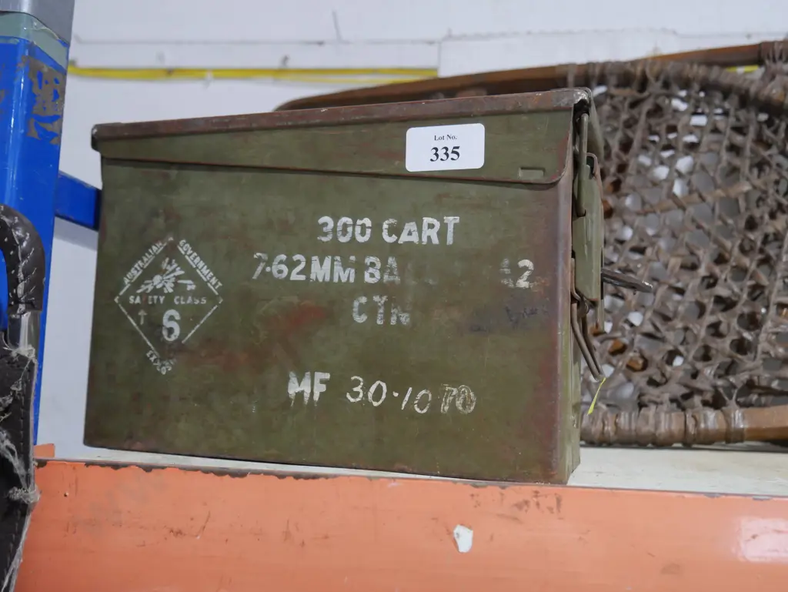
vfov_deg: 41.8
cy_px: 296
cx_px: 394
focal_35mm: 34
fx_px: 774
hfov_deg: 53.9
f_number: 4
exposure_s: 1/60
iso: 1250
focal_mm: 17
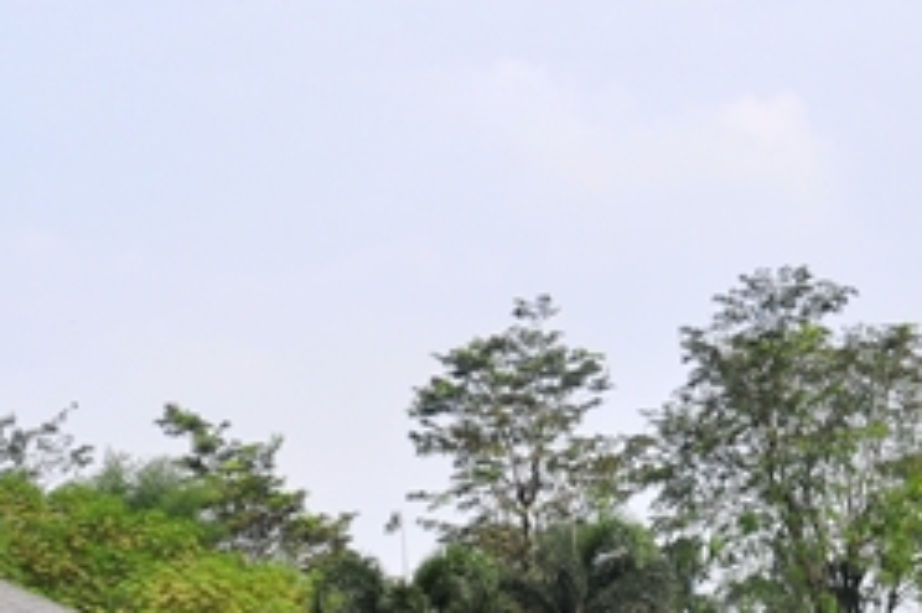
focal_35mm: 87
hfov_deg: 23.4
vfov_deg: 14.8
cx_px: 457
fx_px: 2227
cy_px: 853
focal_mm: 18
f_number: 10
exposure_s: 1/400
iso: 200
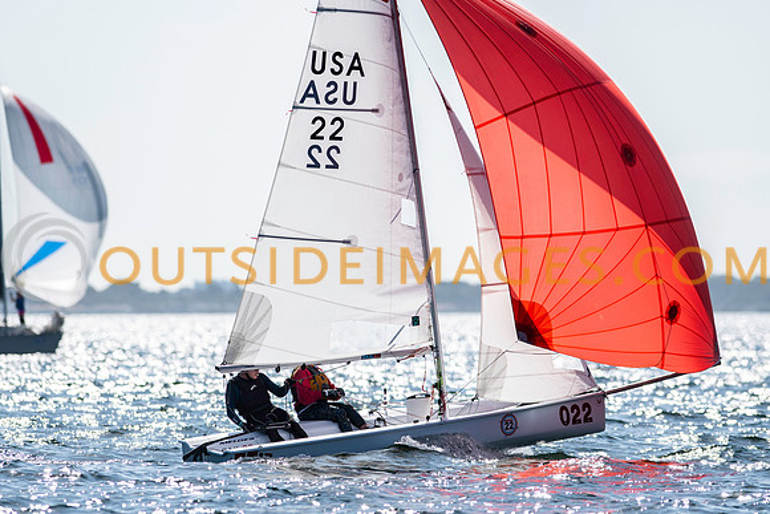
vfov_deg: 3.0
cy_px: 257
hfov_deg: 4.5
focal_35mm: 459
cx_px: 385
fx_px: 9822
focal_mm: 300
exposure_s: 1/5000
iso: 200
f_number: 5
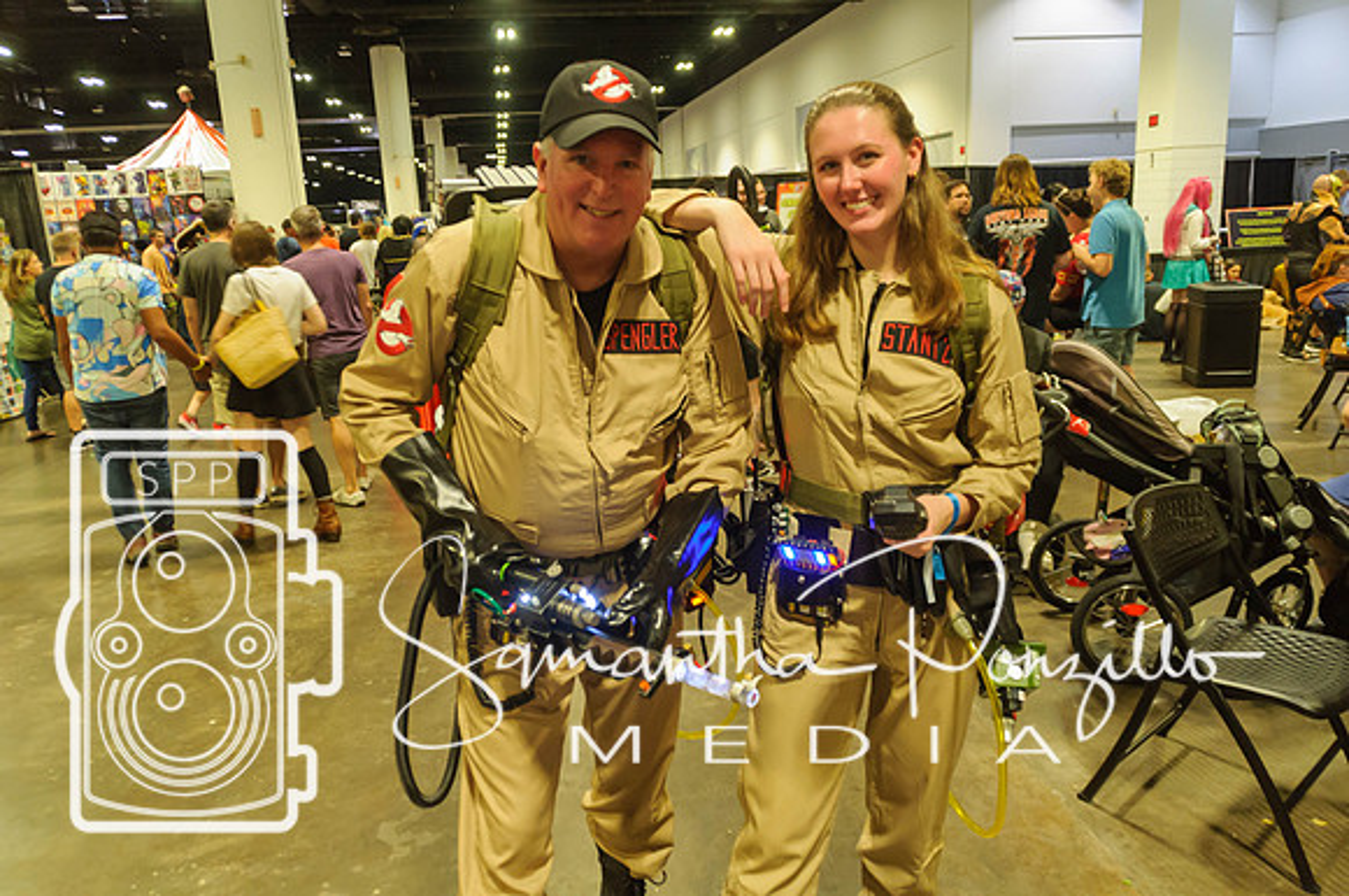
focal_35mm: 27
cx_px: 674
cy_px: 448
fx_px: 1010
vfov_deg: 47.8
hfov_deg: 67.5
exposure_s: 1/30
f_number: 3.5
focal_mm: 18
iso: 800
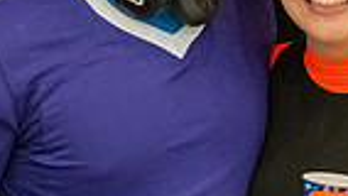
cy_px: 28
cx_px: 270
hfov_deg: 10.0
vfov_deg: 5.7
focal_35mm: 214
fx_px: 1975
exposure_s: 1/1600
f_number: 1.8
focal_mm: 50
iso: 3200
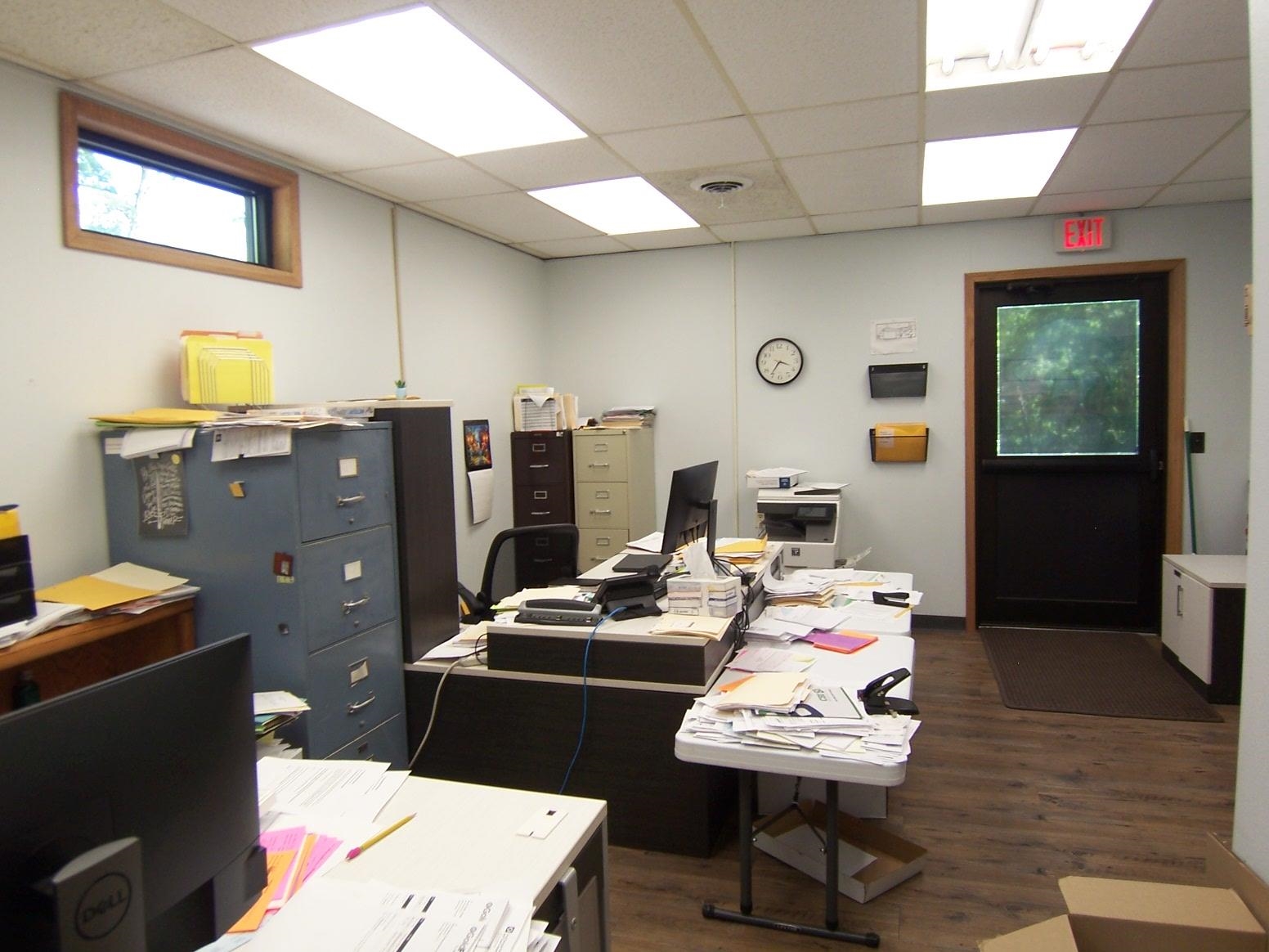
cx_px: 634
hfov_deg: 73.9
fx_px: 843
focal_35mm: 23
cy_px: 476
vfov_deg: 58.9
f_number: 2.8
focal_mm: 3.8
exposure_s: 1/30
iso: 64
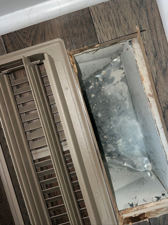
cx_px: 84
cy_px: 112
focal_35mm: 29
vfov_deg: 61.7
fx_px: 188
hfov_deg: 48.2
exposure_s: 1/120
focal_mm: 4.2
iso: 32
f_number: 2.2
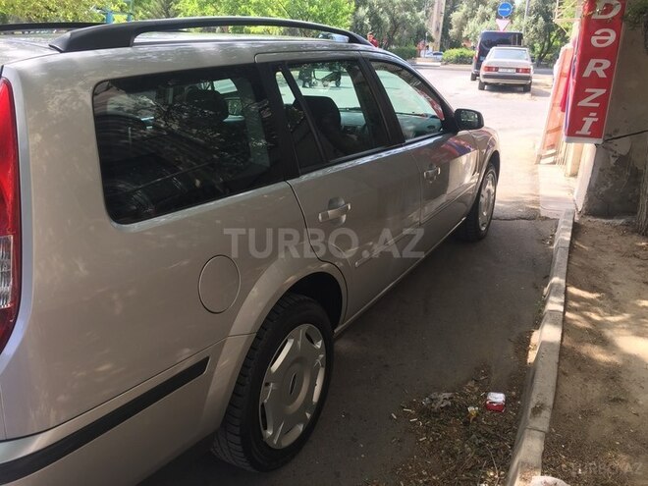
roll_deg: -3.5
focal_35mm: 29
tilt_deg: -19.3
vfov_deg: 48.2
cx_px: 324
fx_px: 543
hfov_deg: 61.7
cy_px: 243
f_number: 2.2
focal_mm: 4.15
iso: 32
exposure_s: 1/295
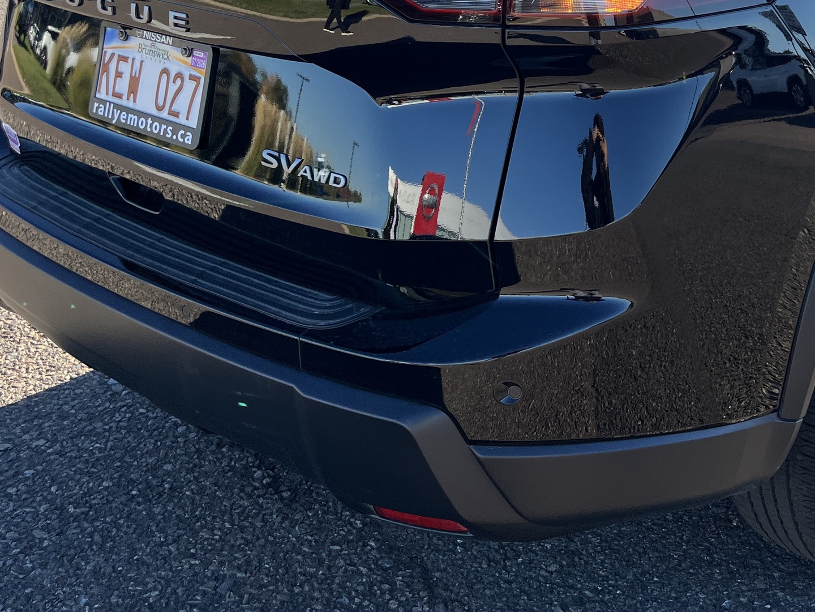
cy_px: 25
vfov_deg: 26.8
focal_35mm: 52
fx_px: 1224
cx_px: 658
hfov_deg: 35.6
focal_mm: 5.1
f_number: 1.6
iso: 50
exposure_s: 1/992
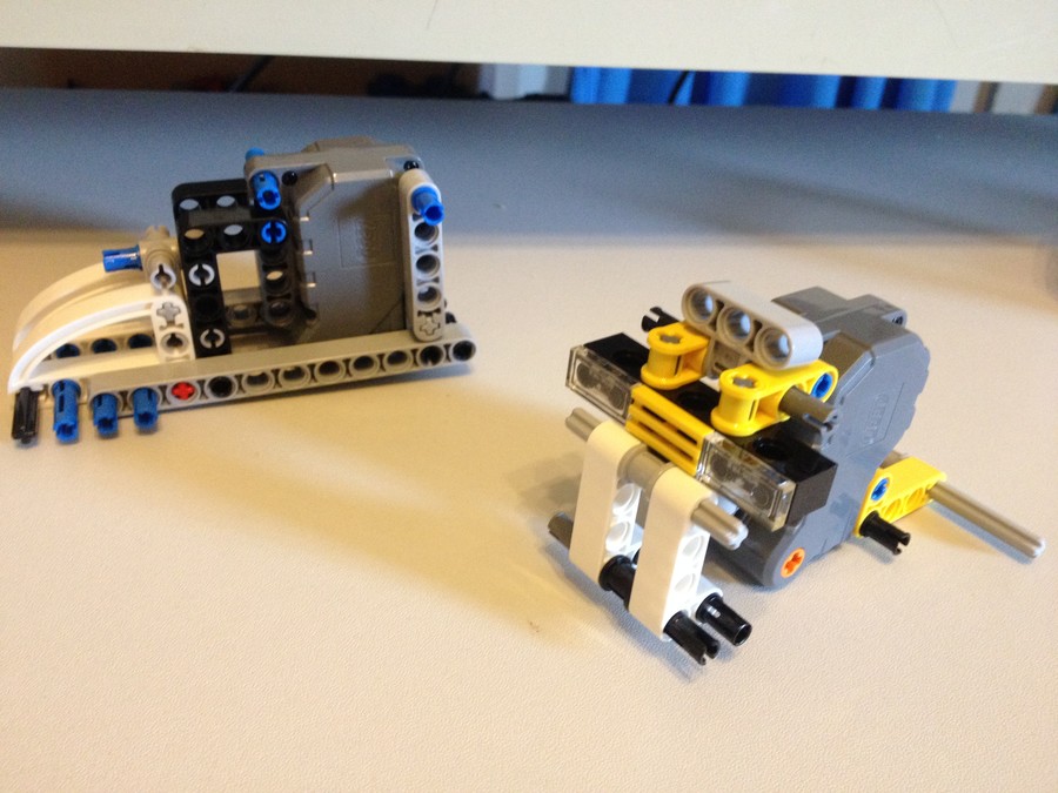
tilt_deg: -31.3
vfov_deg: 40.7
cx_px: 529
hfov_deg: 52.6
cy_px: 396
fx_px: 1070
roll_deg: -3.8
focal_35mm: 35
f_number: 2.4
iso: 250
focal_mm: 4.28
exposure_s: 1/20
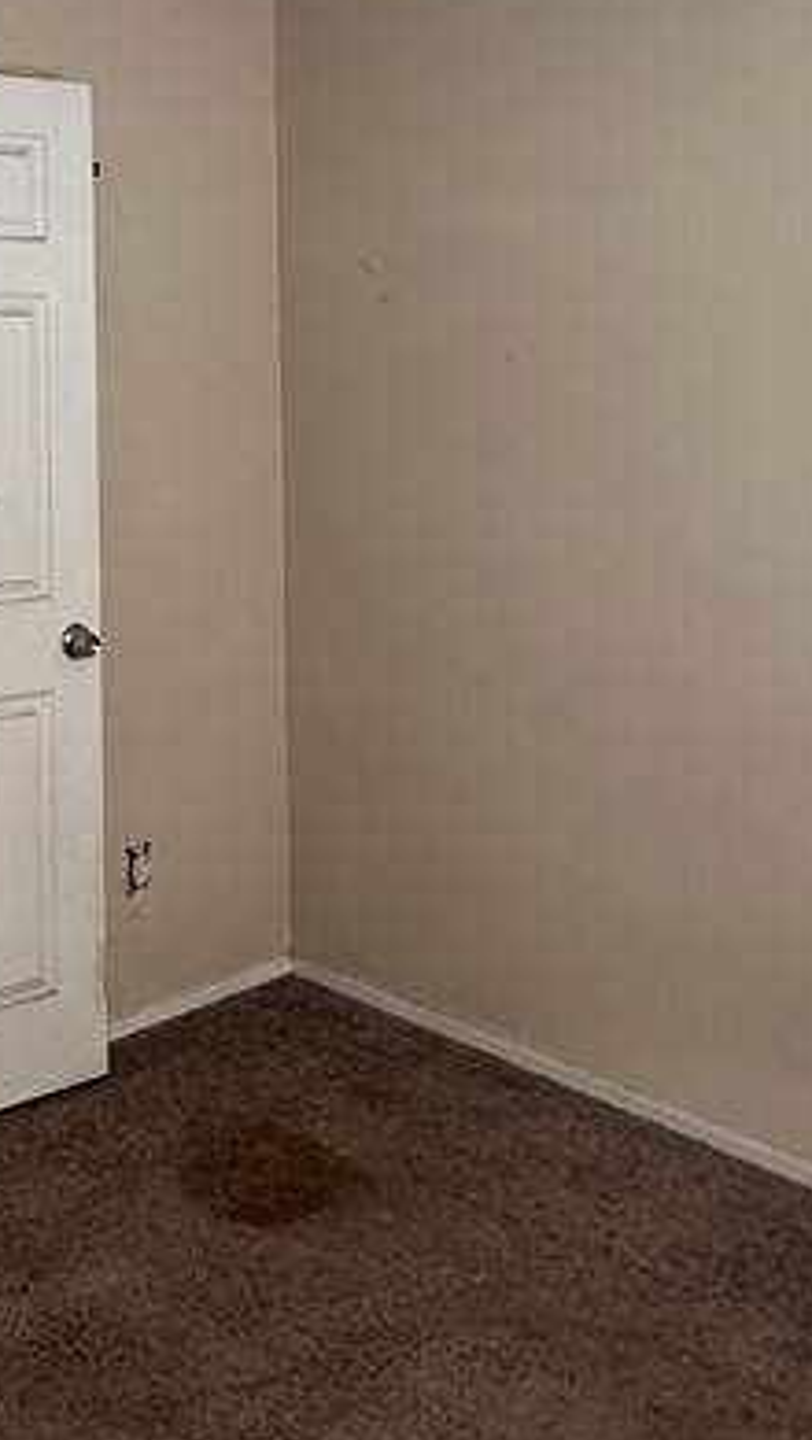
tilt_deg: +2.6
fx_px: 1528
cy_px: 362
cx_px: 181
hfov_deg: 29.2
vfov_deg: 48.5
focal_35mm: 40
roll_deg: +0.5
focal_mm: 2.22
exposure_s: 1/60
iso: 160
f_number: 2.2
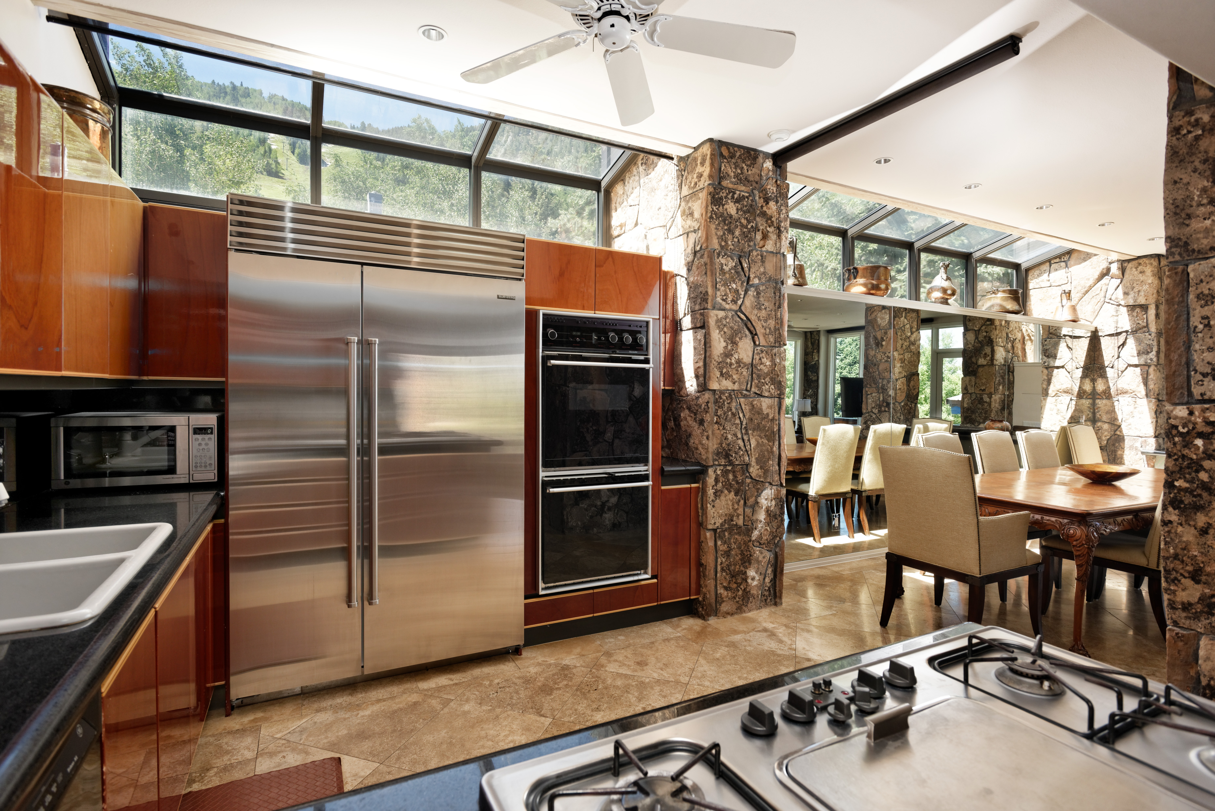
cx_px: 608
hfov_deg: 86.9
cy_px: 406
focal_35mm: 19
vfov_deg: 64.6
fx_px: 641
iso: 250
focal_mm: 19
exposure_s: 1/8
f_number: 7.1
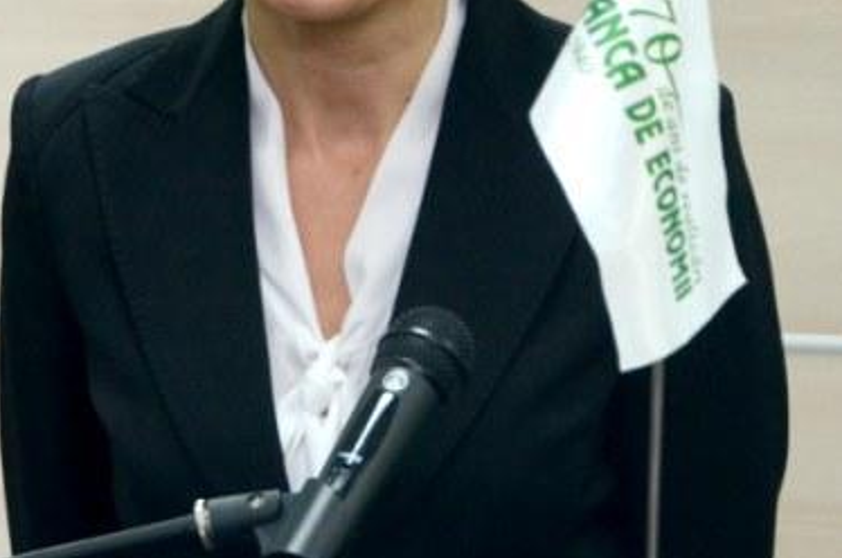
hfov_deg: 4.8
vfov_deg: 3.2
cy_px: 256
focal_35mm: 431
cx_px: 79
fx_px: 10072
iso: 1000
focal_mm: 105
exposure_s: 1/100
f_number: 5.6
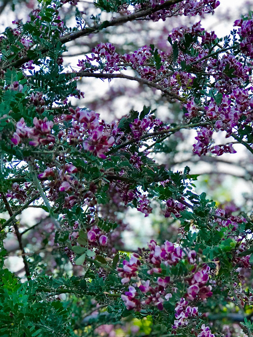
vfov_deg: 18.5
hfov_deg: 13.9
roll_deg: +2.5
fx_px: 1033
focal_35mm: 106
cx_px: 200
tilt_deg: +22.0
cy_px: 208
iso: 160
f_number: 2.8
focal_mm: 6.6
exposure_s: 1/60
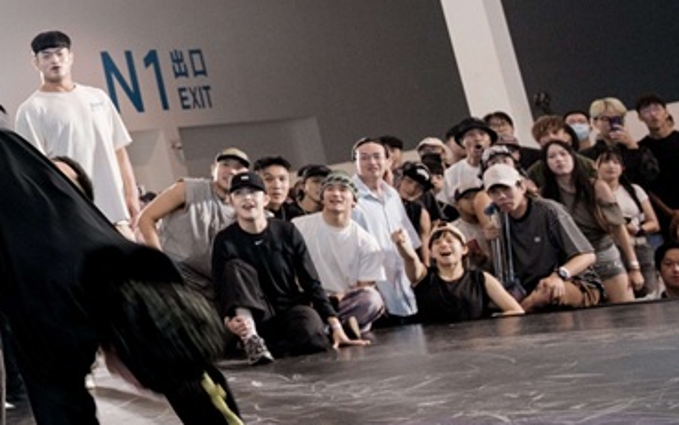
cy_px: 6
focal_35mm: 80
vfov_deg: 16.0
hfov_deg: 23.2
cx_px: -180
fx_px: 1481
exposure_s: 1/160
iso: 1000
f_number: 3.6
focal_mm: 19.2
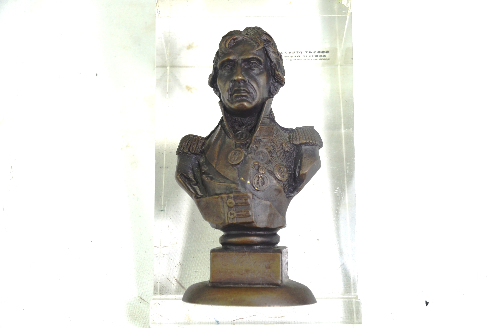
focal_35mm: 48
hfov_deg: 41.2
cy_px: 164
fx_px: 659
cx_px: 248
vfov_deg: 28.0
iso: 200
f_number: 6.3
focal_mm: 32
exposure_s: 1/160
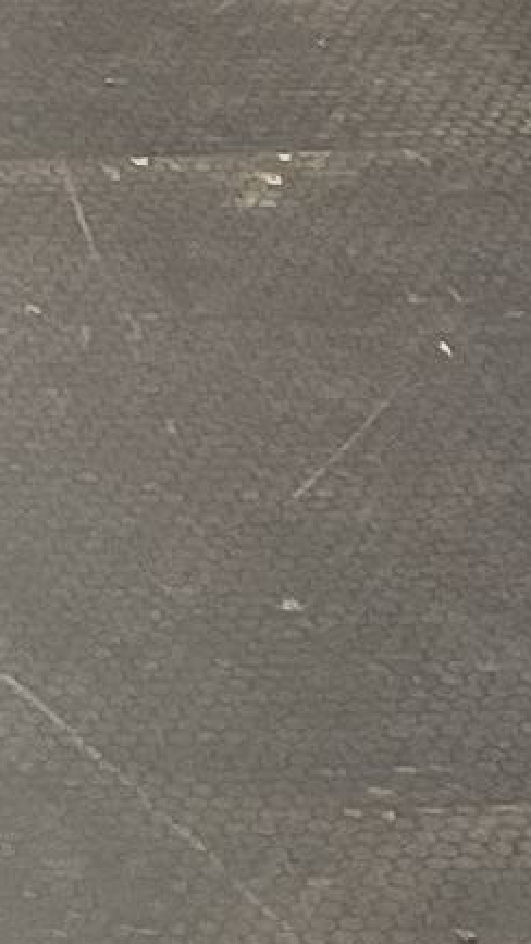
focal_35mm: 263
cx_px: -995
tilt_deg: -9.0
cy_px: -1760
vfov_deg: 7.4
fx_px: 6586
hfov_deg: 4.5
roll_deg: +0.2
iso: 32
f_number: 1.6
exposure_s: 1/759
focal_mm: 4.2
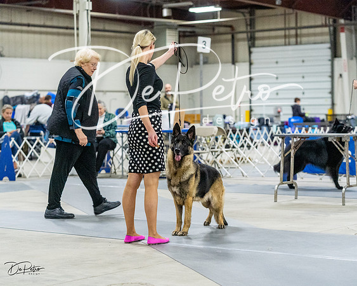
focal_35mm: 97
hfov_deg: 19.8
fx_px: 1023
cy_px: 143
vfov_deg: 15.9
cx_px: 178
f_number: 3.2
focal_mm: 86
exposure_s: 1/320
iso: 6400
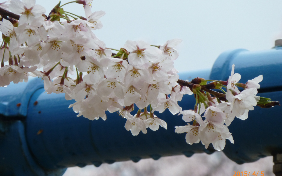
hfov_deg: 4.1
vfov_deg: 2.6
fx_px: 3920
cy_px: 89
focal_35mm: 510
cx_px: 141
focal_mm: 86
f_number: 6.4
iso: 160
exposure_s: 1/125
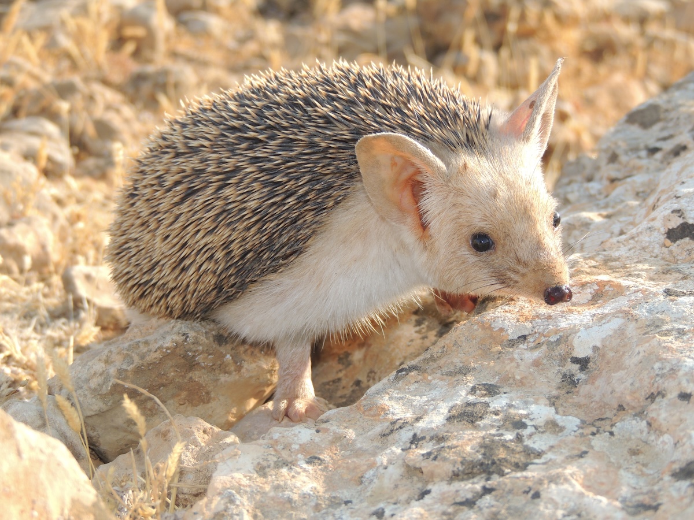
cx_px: 347
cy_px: 260
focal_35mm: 105
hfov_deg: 18.7
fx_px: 2105
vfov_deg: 14.1
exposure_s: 1/250
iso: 100
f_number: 4.2
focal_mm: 18.7
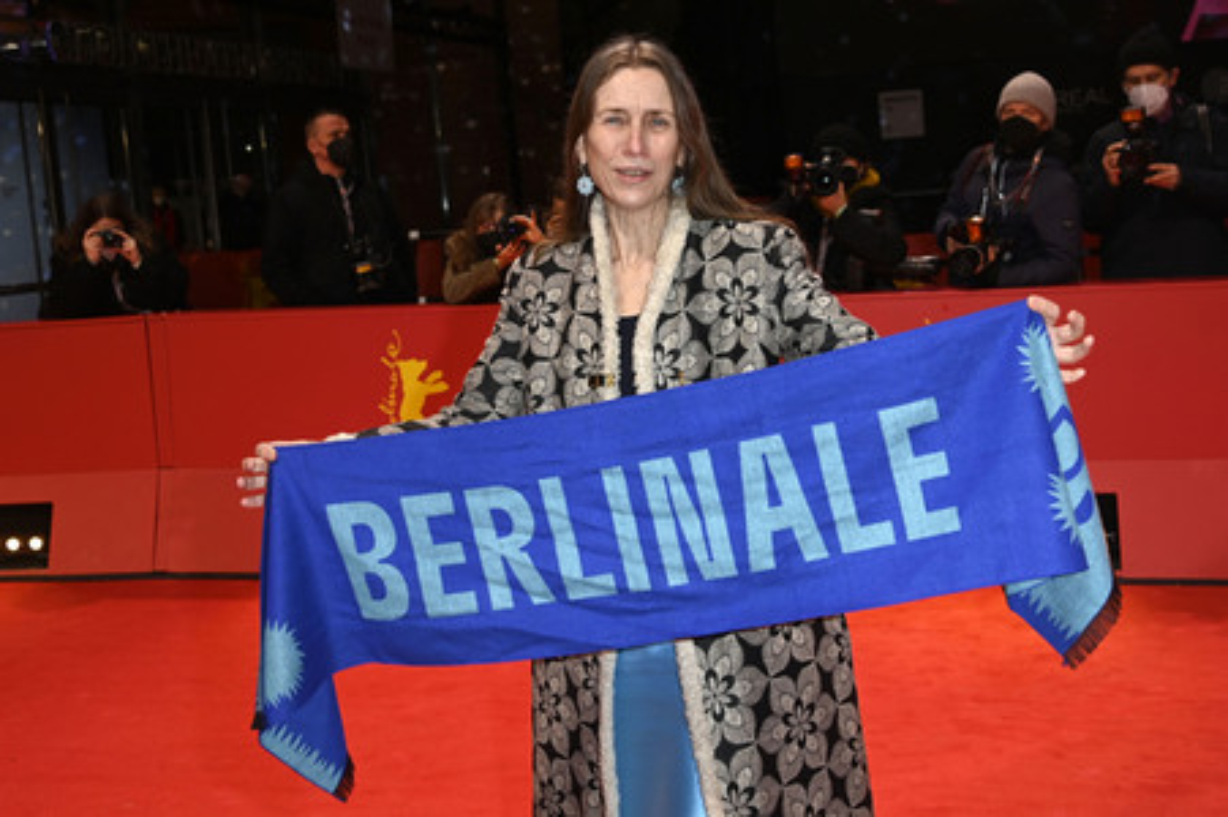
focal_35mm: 40
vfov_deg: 33.4
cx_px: 614
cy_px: 408
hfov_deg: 48.5
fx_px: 1363
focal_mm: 40
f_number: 5.6
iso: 800
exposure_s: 1/160
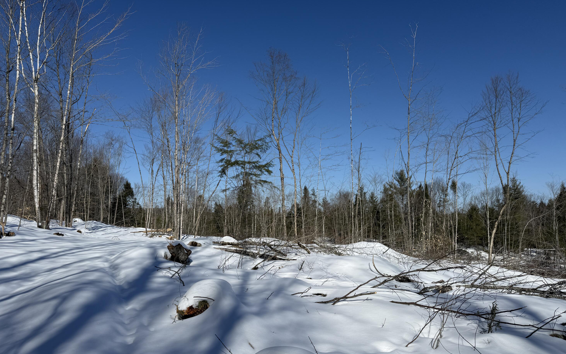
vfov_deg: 47.6
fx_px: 401
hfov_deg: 70.4
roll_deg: -0.5
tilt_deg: +6.5
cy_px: 174
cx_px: 278
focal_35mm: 26
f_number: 1.78
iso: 80
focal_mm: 6.76
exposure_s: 1/10309
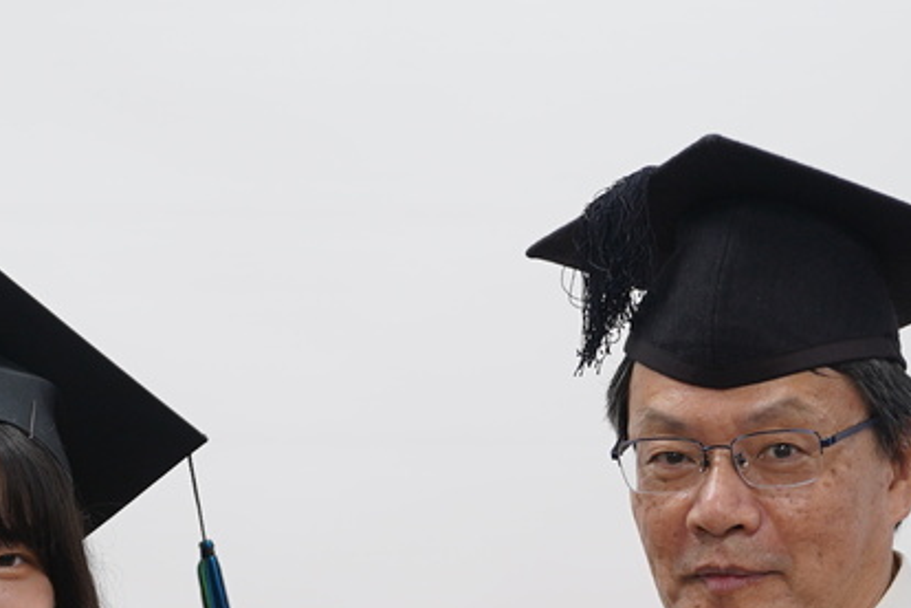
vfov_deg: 6.9
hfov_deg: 10.4
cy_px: 629
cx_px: 370
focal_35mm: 197
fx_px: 4985
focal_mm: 51
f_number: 2.8
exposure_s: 1/60
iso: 200
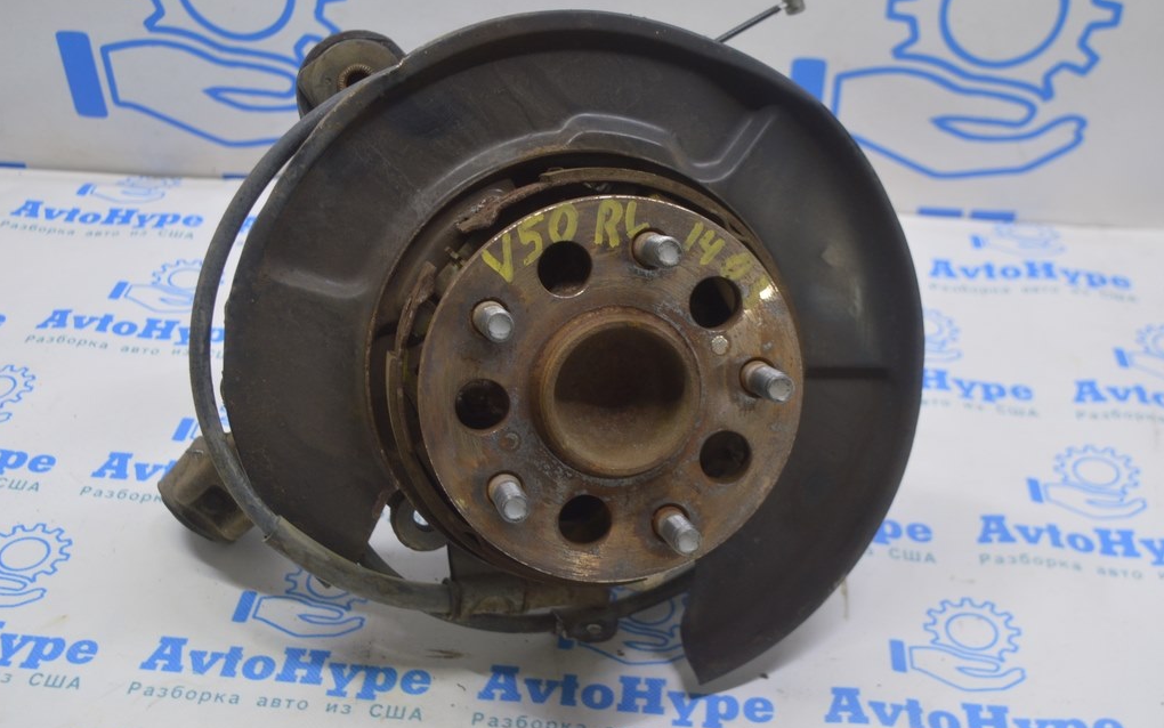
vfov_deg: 28.0
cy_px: 363
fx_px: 1460
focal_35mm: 46
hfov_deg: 43.5
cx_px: 581
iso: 400
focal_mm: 30
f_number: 5.6
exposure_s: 1/20
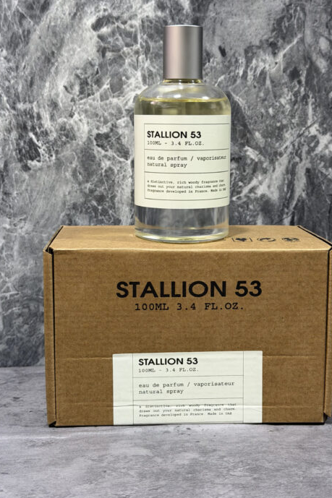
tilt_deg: -9.0
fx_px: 803
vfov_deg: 34.5
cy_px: 259
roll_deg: -0.8
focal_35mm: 58
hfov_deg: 23.4
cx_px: 179
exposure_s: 1/40
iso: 320
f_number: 1.78
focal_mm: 6.76
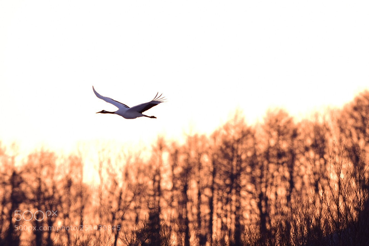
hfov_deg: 2.3
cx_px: 184
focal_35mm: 900
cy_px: 123
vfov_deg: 1.5
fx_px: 9225
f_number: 5.6
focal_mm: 600
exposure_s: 1/640
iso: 800
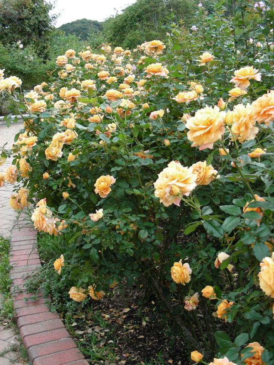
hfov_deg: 27.5
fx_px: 559
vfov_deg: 36.2
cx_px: 137
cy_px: 182
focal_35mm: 53
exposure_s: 1/83.2
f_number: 3.5
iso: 50
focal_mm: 8.8
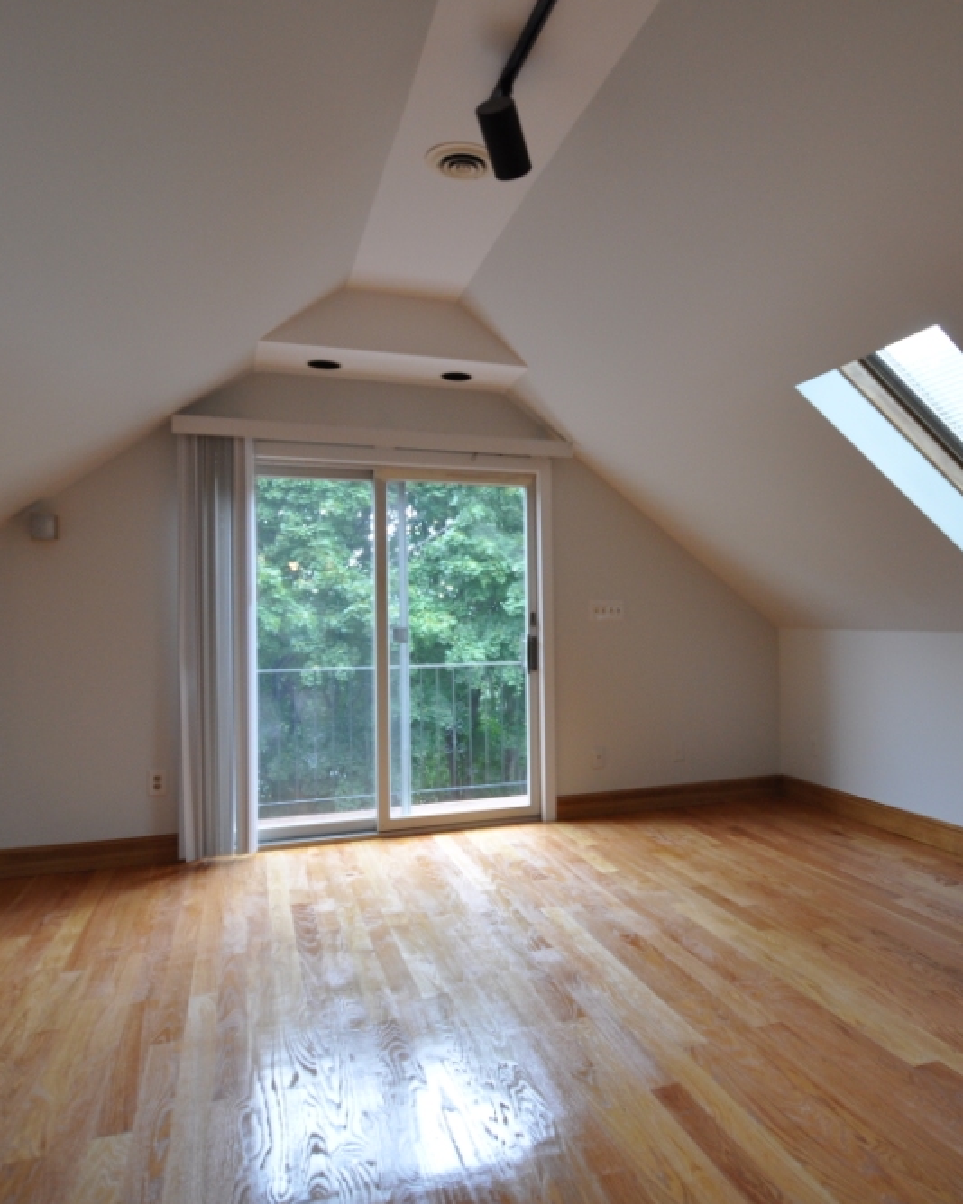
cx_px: 613
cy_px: 607
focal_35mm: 24
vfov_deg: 70.9
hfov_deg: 58.4
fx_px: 845
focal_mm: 11
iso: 500
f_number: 4
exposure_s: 1/60
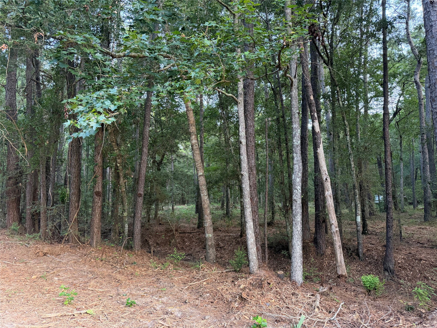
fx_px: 303
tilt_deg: +7.0
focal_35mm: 24
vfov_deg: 56.8
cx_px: 218
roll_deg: +1.2
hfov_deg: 71.6
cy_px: 164
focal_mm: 6.76
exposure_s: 1/60
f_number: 1.78
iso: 500
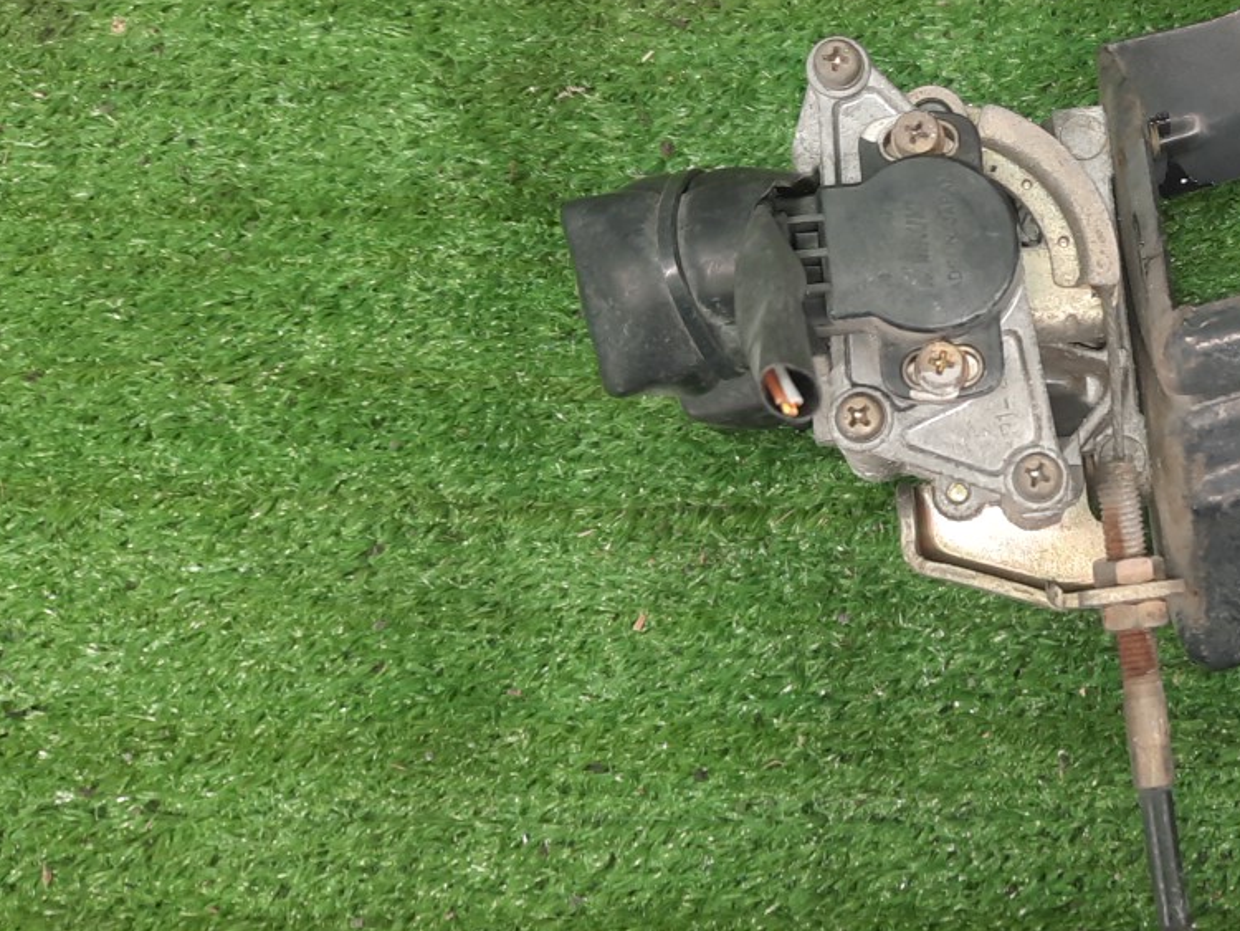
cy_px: 423
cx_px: 1104
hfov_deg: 37.2
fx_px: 1720
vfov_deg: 30.3
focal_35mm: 48
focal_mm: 4.6
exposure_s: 1/50
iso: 136
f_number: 2
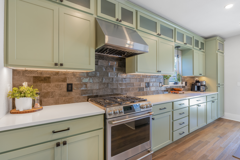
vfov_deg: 73.8
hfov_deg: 96.7
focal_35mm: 16
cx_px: 120
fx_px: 107
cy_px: 80
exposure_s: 1/1.67
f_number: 9
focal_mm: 16
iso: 100
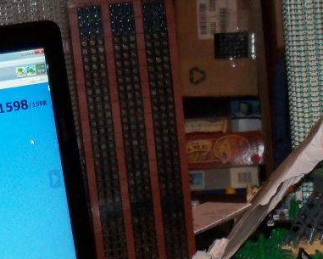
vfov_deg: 13.4
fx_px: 1042
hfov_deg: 17.5
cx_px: 229
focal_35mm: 109
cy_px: 374
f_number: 3.5
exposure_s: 1/30
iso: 200
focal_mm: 6.2
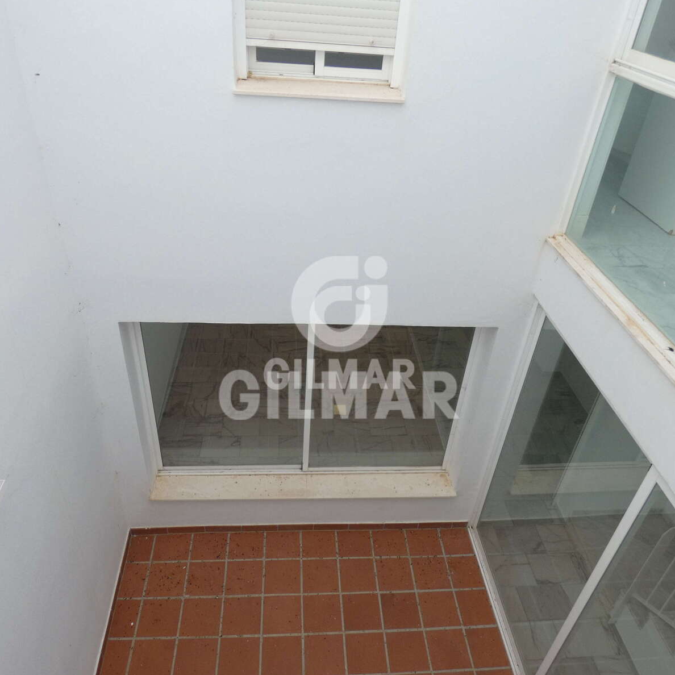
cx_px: 341
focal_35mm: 25
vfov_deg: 62.9
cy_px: 338
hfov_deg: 62.9
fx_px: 552
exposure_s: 1/320
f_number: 2.8
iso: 80
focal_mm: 3.6
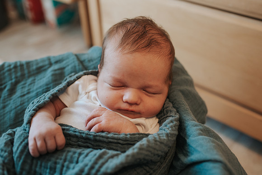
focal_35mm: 38
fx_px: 275
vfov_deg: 35.2
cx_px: 139
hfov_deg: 50.9
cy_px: 80
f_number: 2.8
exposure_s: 1/250
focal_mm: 35
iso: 1000
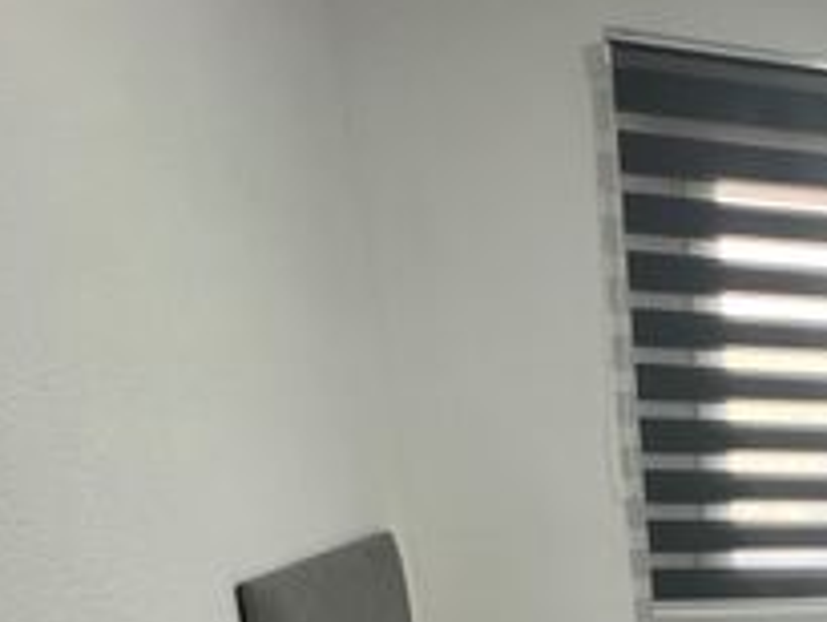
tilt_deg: -17.6
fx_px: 908
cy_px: 755
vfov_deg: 31.4
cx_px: 968
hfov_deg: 38.0
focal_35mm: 38
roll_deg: -1.3
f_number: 1.8
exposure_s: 1/99
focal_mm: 1.57
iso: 160
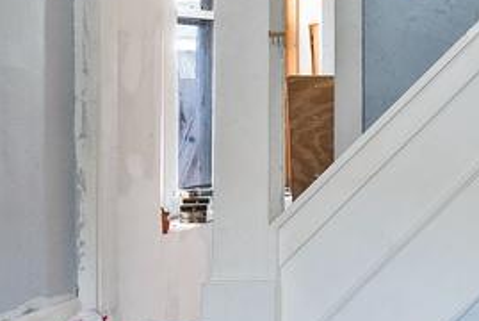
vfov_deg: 12.0
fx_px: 1518
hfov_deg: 16.3
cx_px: 723
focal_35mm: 114
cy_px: 135
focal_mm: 10
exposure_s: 1/2
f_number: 8
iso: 400
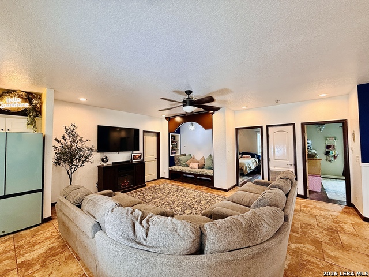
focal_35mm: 14
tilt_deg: +2.5
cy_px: 138
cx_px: 184
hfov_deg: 102.1
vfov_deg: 85.7
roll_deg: +0.7
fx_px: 149
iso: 200
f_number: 2.2
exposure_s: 1/60
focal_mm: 2.22
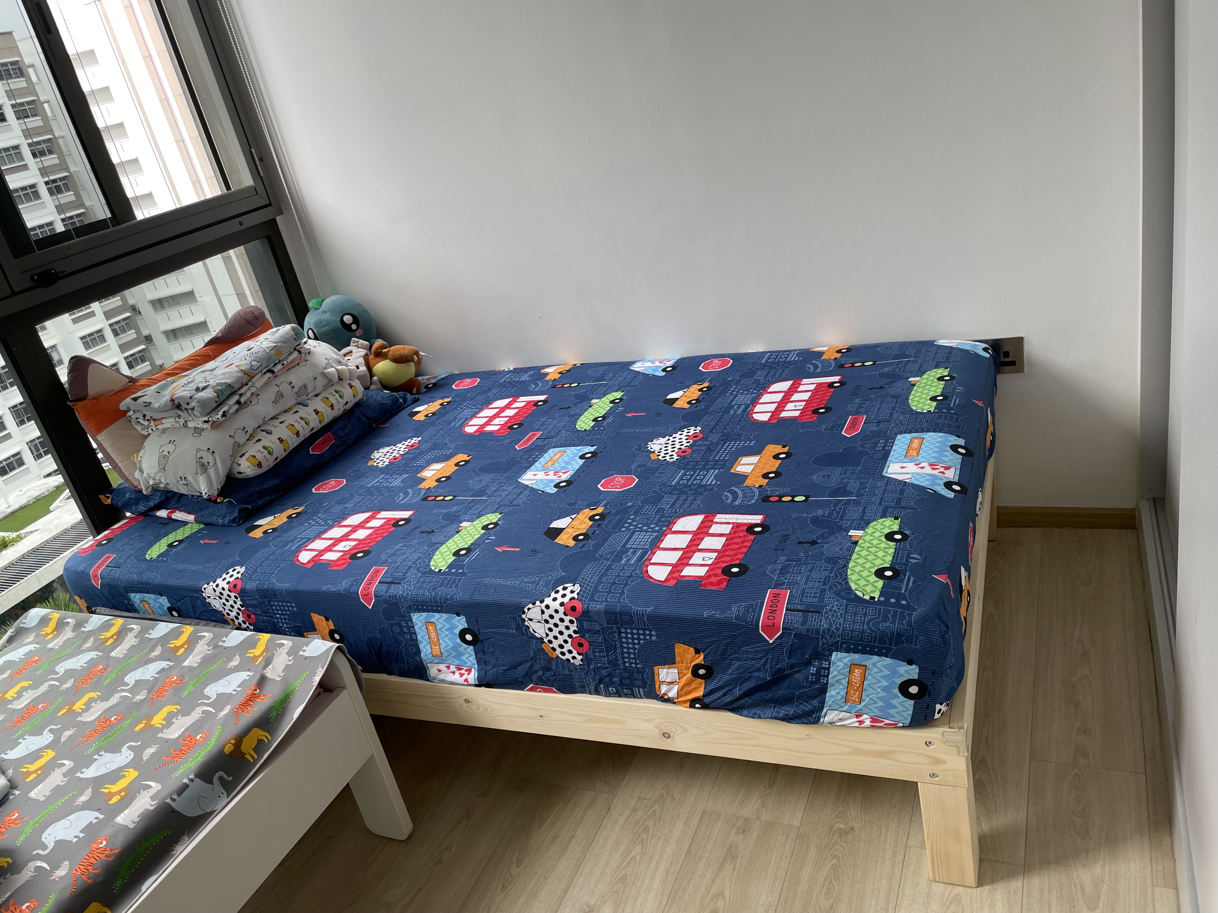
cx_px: 609
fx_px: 915
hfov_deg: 67.3
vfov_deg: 53.1
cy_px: 456
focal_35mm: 26
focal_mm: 4.2
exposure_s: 1/121
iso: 50
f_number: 1.6
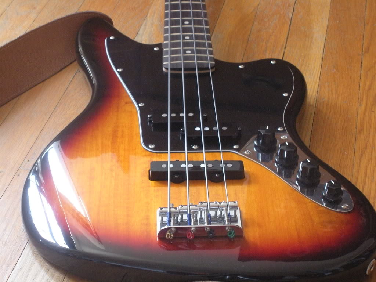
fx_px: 880
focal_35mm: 81
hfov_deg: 24.1
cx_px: 188
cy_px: 141
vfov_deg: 18.2
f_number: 4.8
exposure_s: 1/8
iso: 406
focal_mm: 14.2
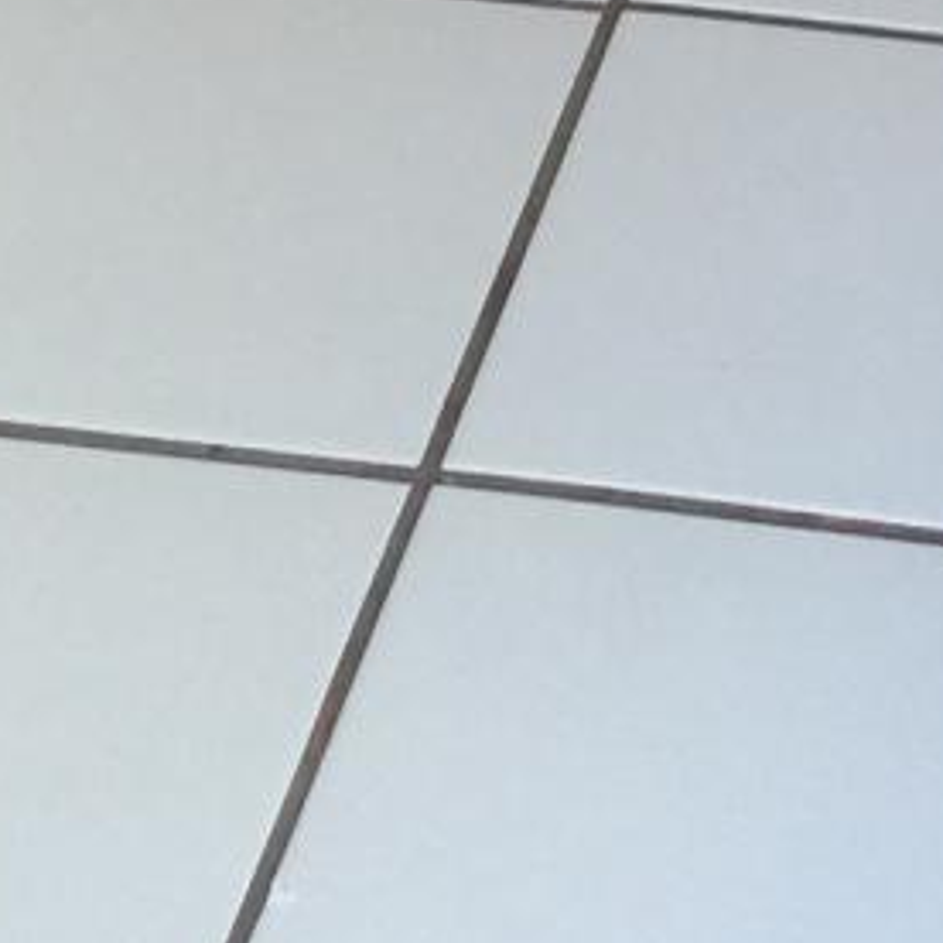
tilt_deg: -14.4
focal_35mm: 186
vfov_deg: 7.9
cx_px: 1261
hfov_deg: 9.2
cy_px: -2050
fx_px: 5733
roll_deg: -1.2
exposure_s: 1/40
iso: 32
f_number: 2.2
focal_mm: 4.15
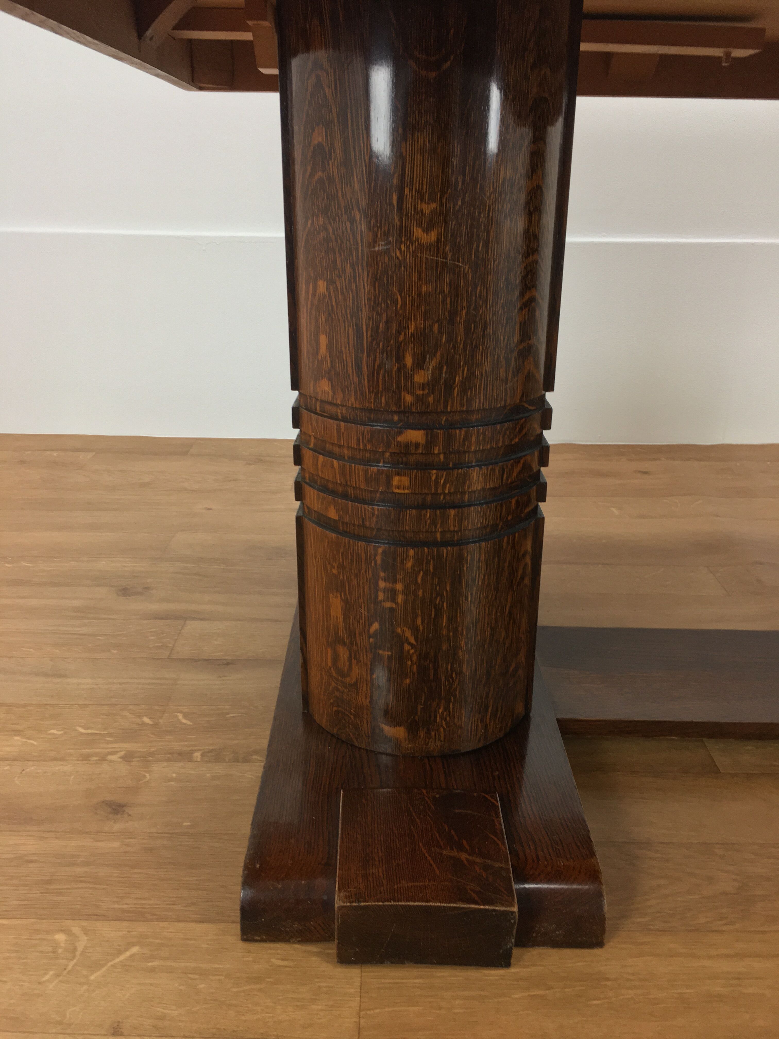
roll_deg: -0.6
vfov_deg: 61.7
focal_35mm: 29
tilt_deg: -21.0
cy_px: 520
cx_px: 390
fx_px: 870
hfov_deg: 48.2
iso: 64
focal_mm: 4.15
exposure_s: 1/33
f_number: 2.2
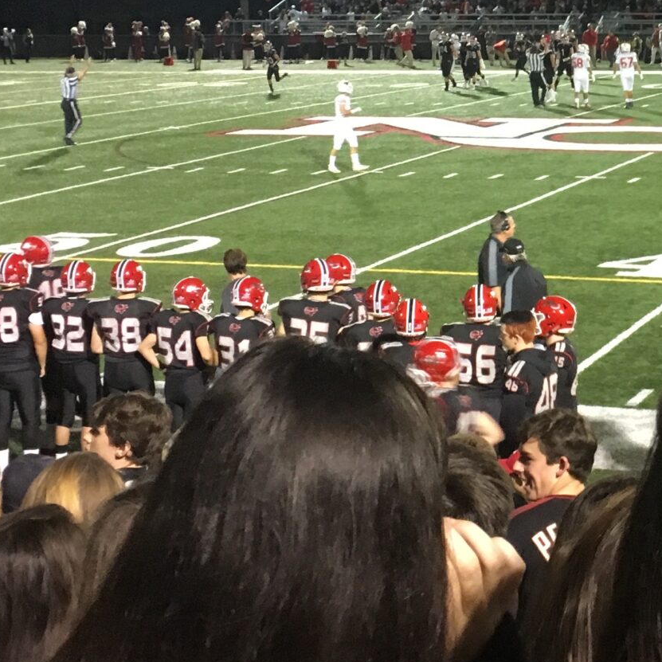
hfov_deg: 21.2
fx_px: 1709
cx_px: 645
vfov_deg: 21.4
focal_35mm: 79
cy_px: 61
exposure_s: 1/30
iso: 160
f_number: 2.2
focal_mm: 4.15
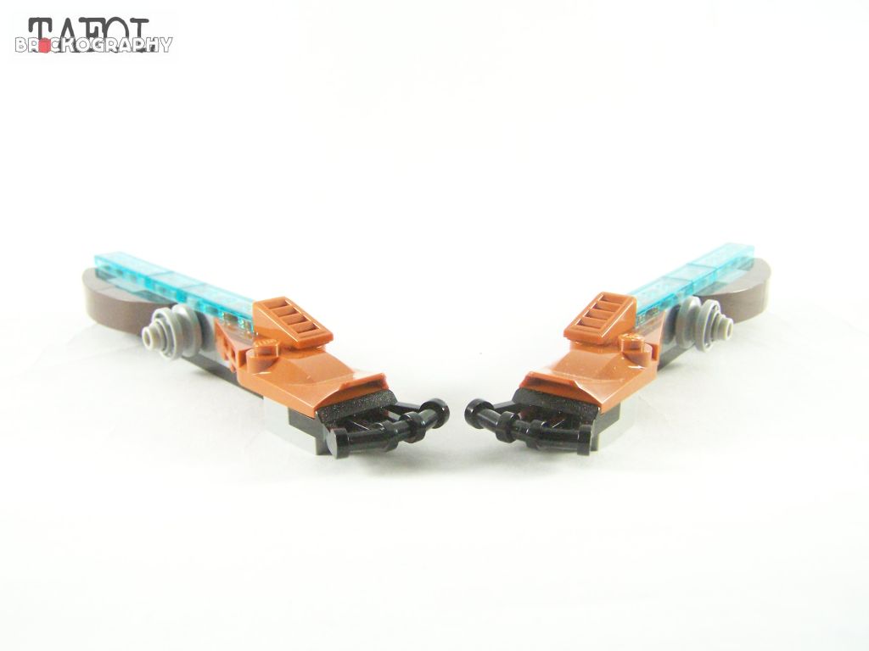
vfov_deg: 37.7
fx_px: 954
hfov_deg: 49.0
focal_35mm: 38
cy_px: 326
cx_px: 434
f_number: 4
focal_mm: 6.3
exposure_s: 1/60
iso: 400
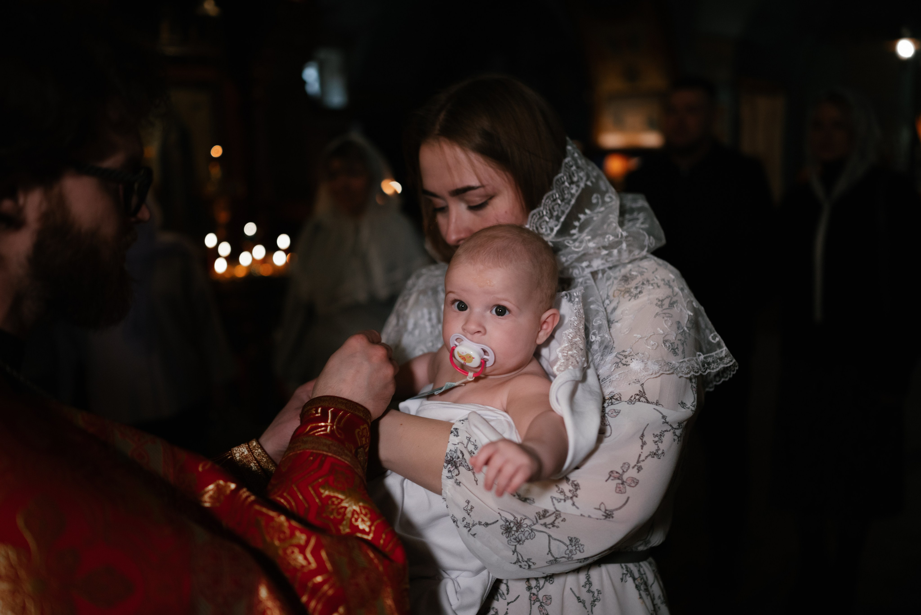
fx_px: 896
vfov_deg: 37.9
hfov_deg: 54.4
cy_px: 308
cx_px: 460
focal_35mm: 35
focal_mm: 35
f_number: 1.8
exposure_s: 1/250
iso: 800
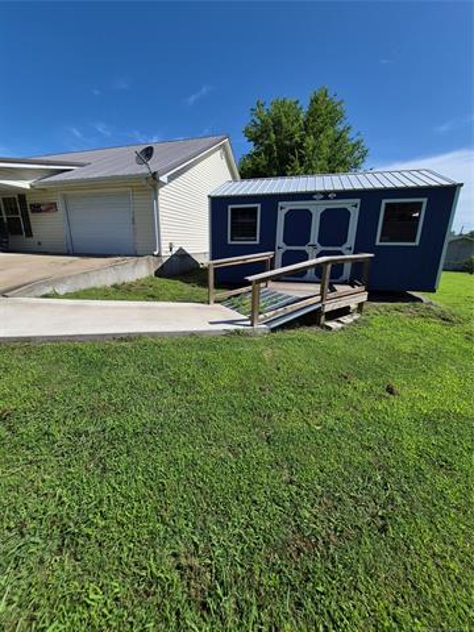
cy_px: 316
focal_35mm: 13
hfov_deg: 89.9
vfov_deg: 106.2
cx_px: 237
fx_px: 237
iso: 40
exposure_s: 1/2656
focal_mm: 1.74
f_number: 2.2
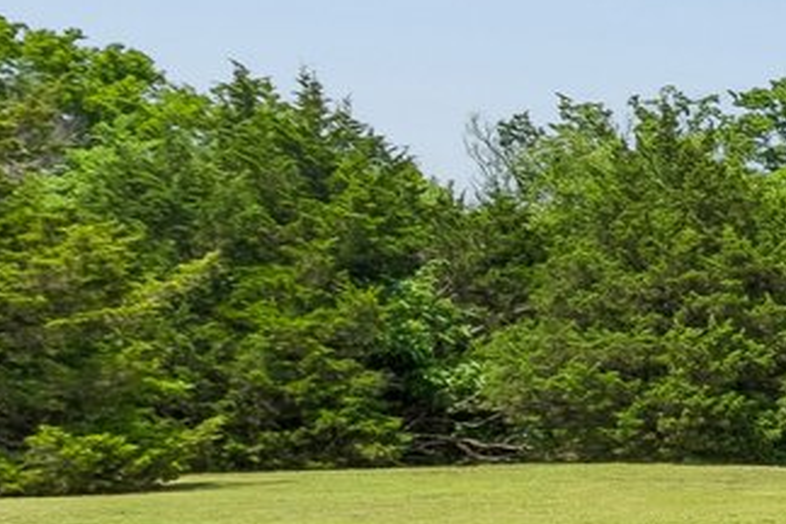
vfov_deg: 13.5
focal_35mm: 101
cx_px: 2120
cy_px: 421
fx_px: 2205
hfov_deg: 12.7
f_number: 8
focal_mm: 16
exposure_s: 1/800
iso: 200
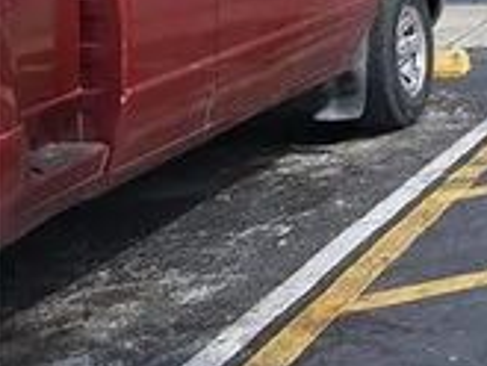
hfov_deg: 17.0
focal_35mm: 89
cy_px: -165
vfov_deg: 15.5
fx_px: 1253
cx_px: 942
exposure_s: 1/2950
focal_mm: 5.54
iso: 25
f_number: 1.8
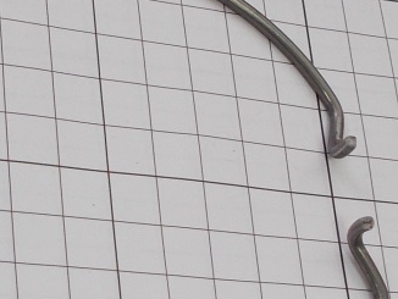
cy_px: 221
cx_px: 106
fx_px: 587
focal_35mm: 51
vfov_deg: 28.2
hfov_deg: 36.7
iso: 80
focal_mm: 4.6
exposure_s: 1/40
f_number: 3.2
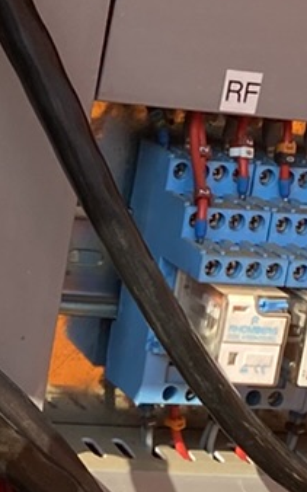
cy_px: 590
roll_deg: -6.2
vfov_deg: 12.3
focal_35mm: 167
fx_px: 2237
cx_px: -73
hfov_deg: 7.8
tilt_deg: -20.2
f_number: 1.8
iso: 32
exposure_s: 1/827
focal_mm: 4.25
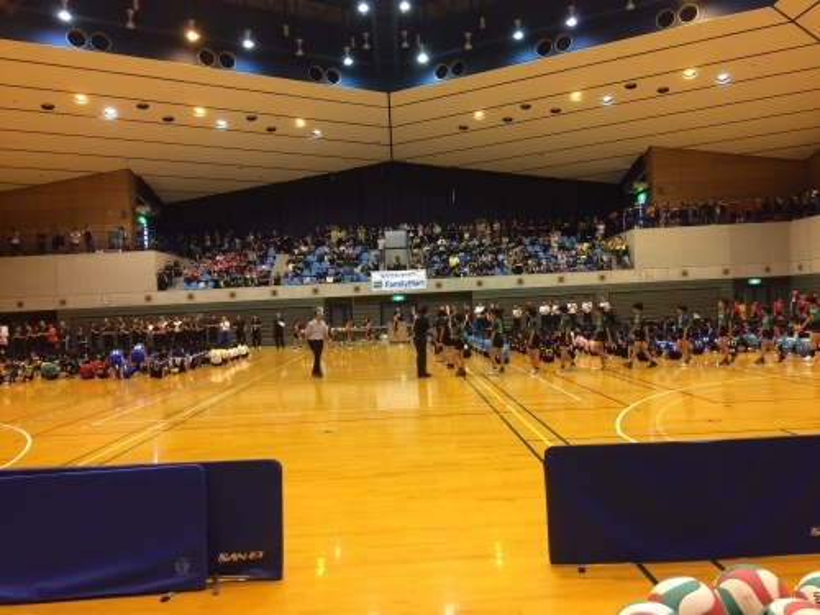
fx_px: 687
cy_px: 308
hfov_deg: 61.7
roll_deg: +2.8
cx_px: 410
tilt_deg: -0.2
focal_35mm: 29
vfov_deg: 48.2
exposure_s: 1/33
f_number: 2.2
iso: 100
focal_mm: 4.15
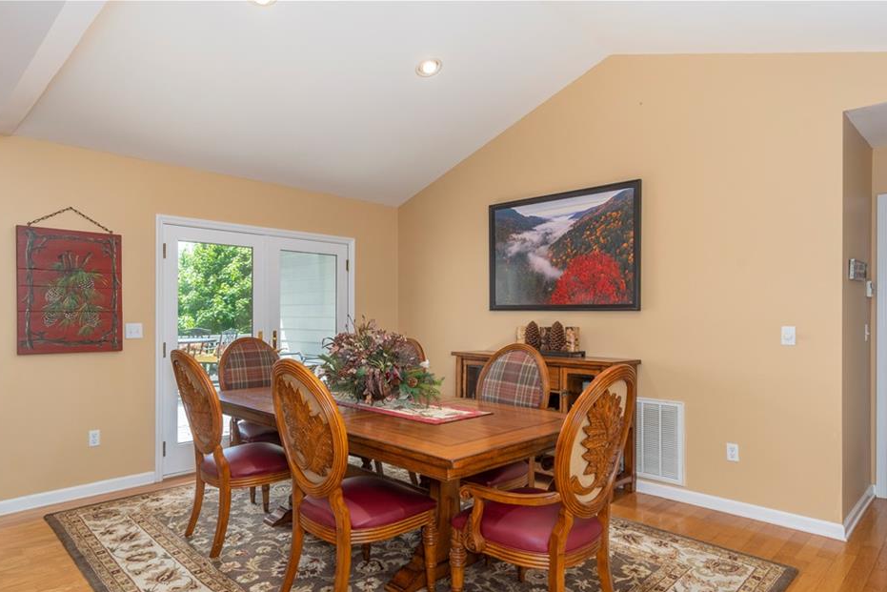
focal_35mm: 22
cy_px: 325
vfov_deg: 57.1
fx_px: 542
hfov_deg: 78.5
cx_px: 414
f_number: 8
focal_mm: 20
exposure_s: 1/200
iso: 500
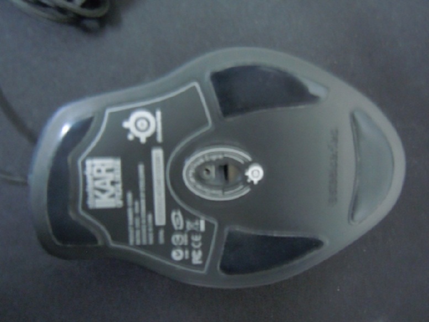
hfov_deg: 60.0
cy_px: 161
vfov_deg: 46.8
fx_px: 372
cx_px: 214
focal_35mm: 30
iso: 640
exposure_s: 1
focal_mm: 5.4
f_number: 3.5
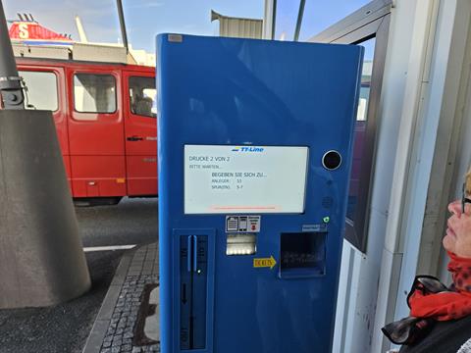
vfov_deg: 58.9
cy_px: 176
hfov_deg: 73.9
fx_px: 313
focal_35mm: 23
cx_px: 236
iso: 32
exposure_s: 1/180
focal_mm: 5.4
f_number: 1.8
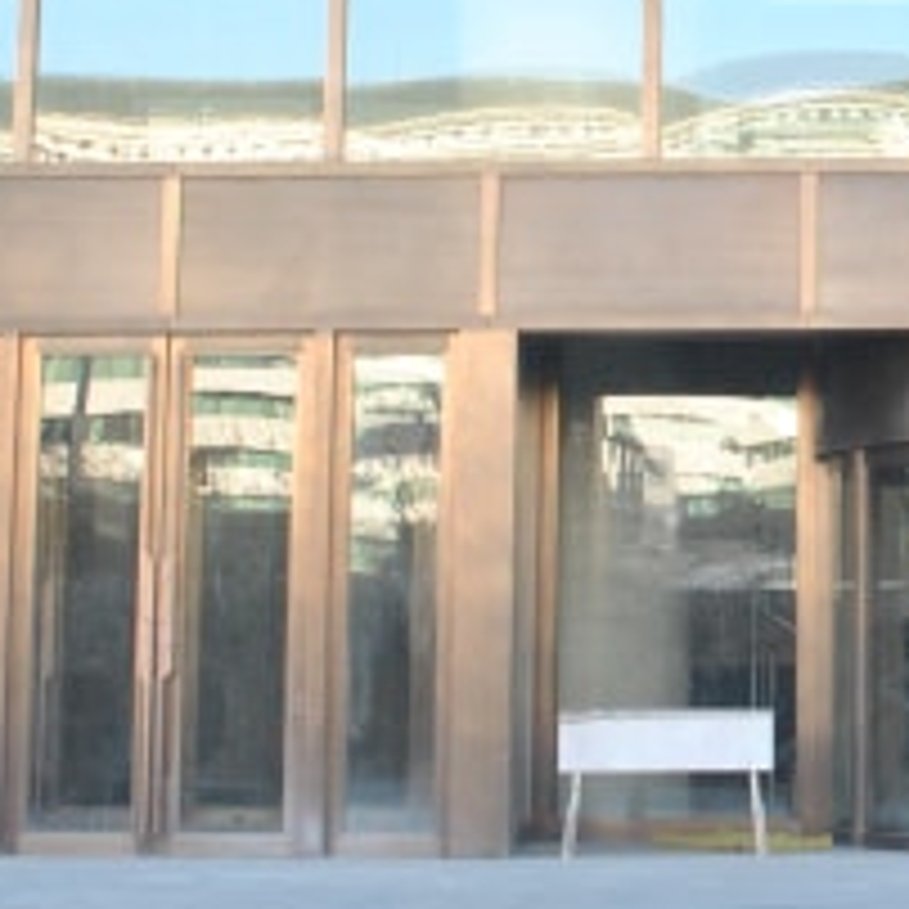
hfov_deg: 18.4
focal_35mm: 91
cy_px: 274
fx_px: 2704
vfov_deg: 19.0
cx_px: 976
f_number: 7.1
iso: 800
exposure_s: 1/200
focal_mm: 18
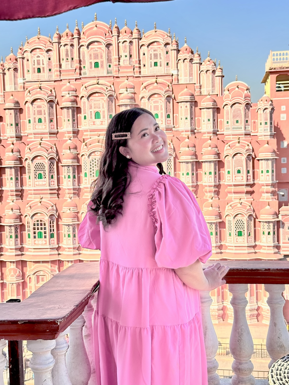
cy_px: 192
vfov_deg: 39.7
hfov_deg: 30.3
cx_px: 144
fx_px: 534
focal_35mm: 48
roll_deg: +0.8
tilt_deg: -4.3
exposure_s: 1/971
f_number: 1.78
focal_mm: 6.86
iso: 64
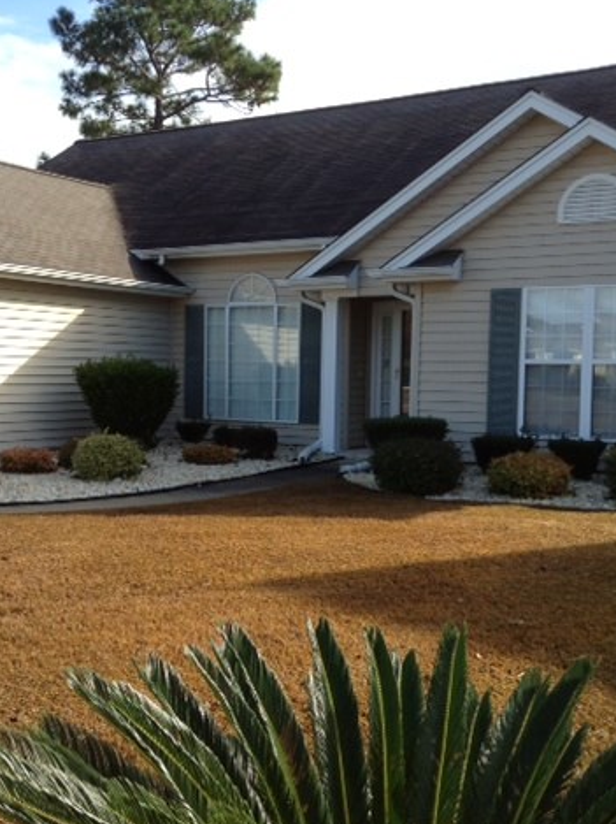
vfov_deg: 42.1
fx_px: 1069
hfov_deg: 32.1
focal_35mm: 45
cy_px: 413
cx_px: 267
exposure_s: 1/495
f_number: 2.4
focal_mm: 3.3
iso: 32
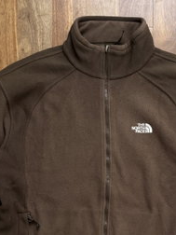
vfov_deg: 34.1
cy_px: 181
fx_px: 373
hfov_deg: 26.4
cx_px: 114
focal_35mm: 55
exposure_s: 1/60
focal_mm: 5.96
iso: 160
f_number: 1.6
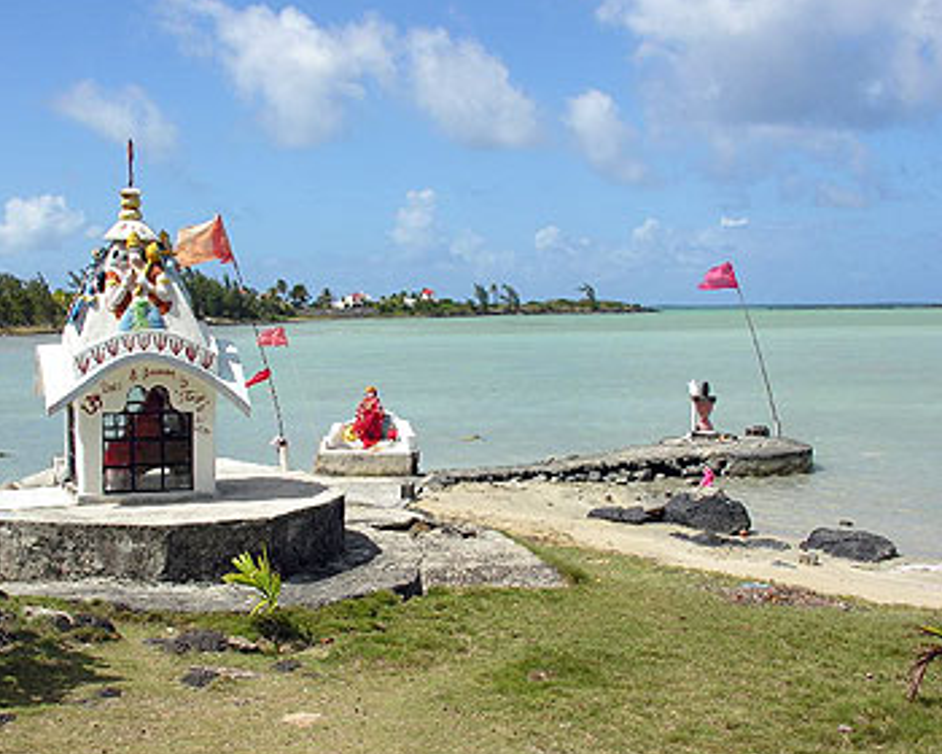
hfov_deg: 41.9
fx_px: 1227
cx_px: 409
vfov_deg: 34.1
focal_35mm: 44
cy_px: 425
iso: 50
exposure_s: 1/237
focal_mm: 8.9
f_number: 6.3
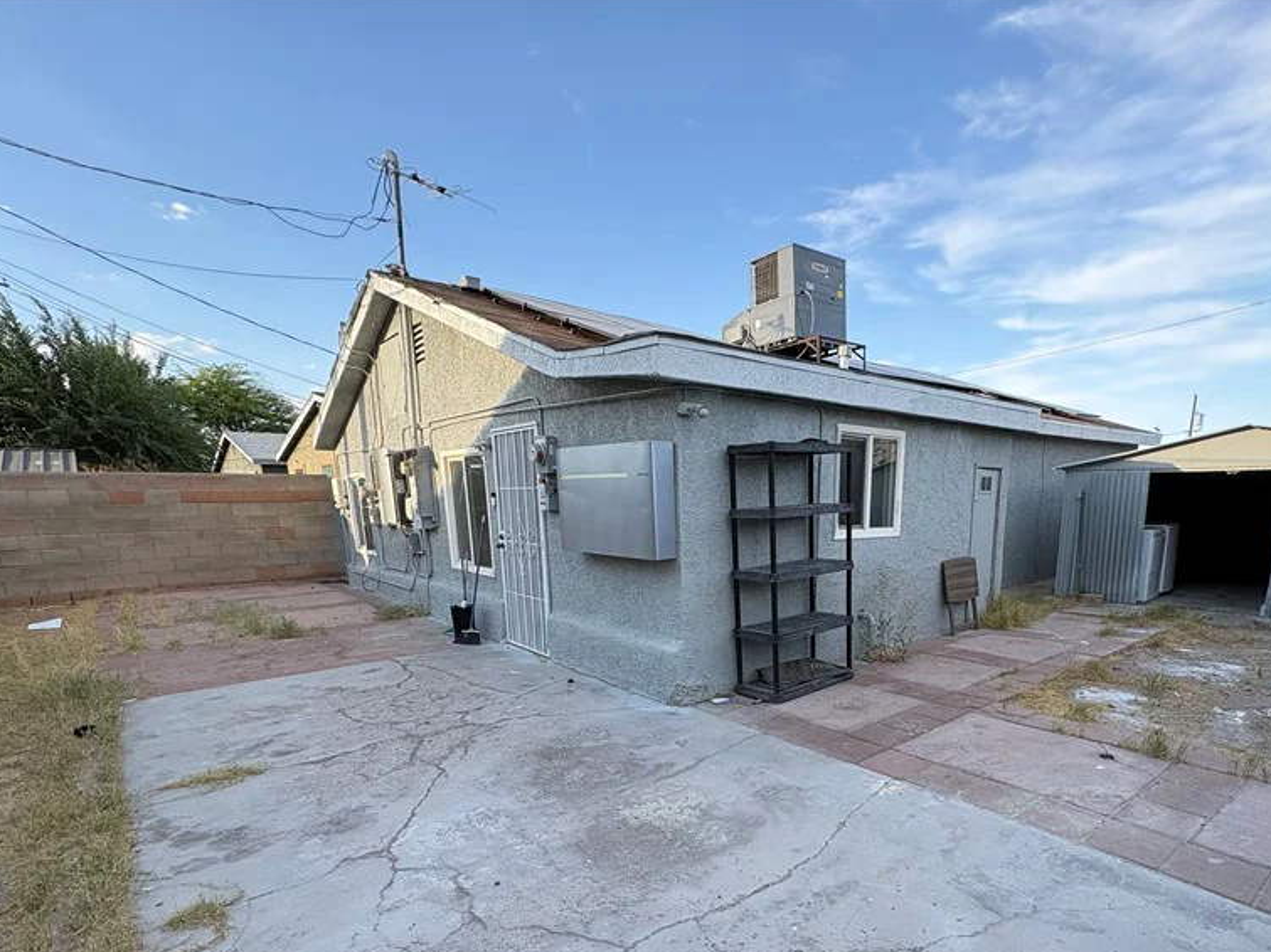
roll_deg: +0.7
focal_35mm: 19
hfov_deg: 83.9
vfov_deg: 66.7
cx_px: 742
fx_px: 698
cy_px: 641
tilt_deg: -12.6
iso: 64
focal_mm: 2.22
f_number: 2.2
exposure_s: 1/522
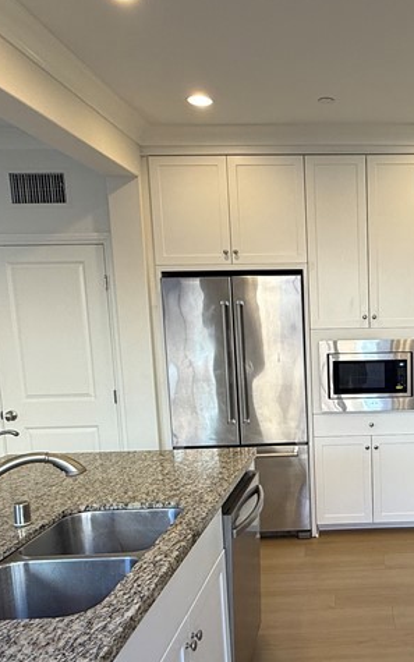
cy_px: 394
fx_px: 578
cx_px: 385
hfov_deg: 36.6
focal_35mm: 32
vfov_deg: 59.2
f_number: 2.2
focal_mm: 2.22
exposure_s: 1/120
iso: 100
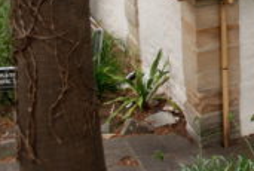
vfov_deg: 12.6
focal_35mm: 105
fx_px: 743
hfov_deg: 17.6
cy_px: -68
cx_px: 368
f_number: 5.6
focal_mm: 24
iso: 200
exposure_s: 1/125
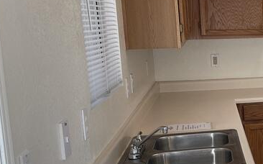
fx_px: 544
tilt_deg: -10.5
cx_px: 343
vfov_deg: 17.1
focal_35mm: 76
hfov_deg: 23.9
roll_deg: +1.4
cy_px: 111
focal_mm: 5.1
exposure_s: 1/121
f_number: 1.6
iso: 50
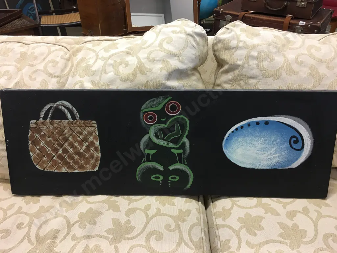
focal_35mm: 29
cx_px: 168
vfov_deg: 48.2
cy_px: 126
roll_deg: +0.4
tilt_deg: -33.9
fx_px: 282
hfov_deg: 61.7
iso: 32
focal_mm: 4.15
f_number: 2.2
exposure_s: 1/17
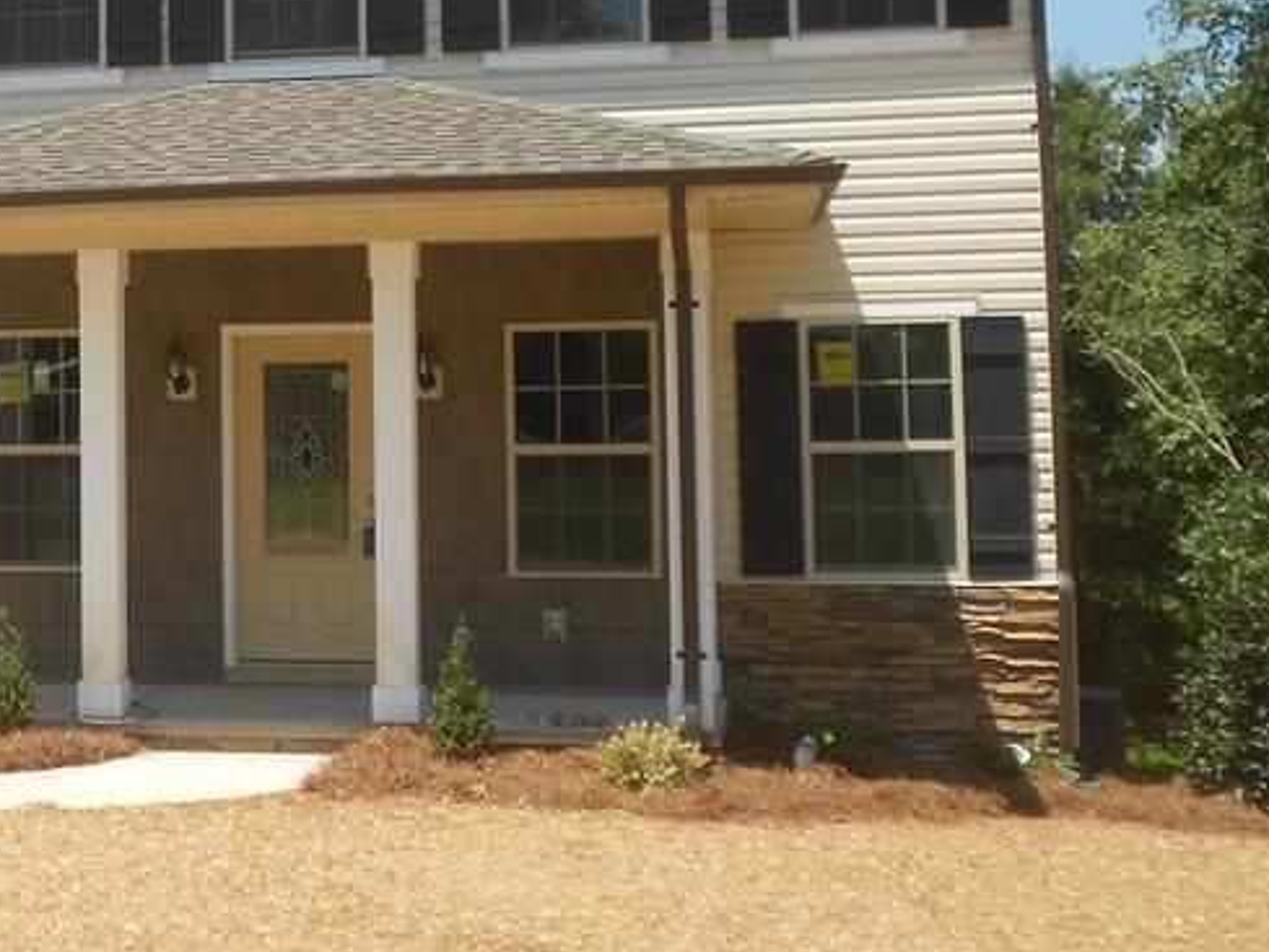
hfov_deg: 27.6
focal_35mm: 67
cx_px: 62
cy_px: 187
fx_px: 2457
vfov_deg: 21.7
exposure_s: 1/640
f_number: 3.6
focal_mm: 5.8
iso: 80
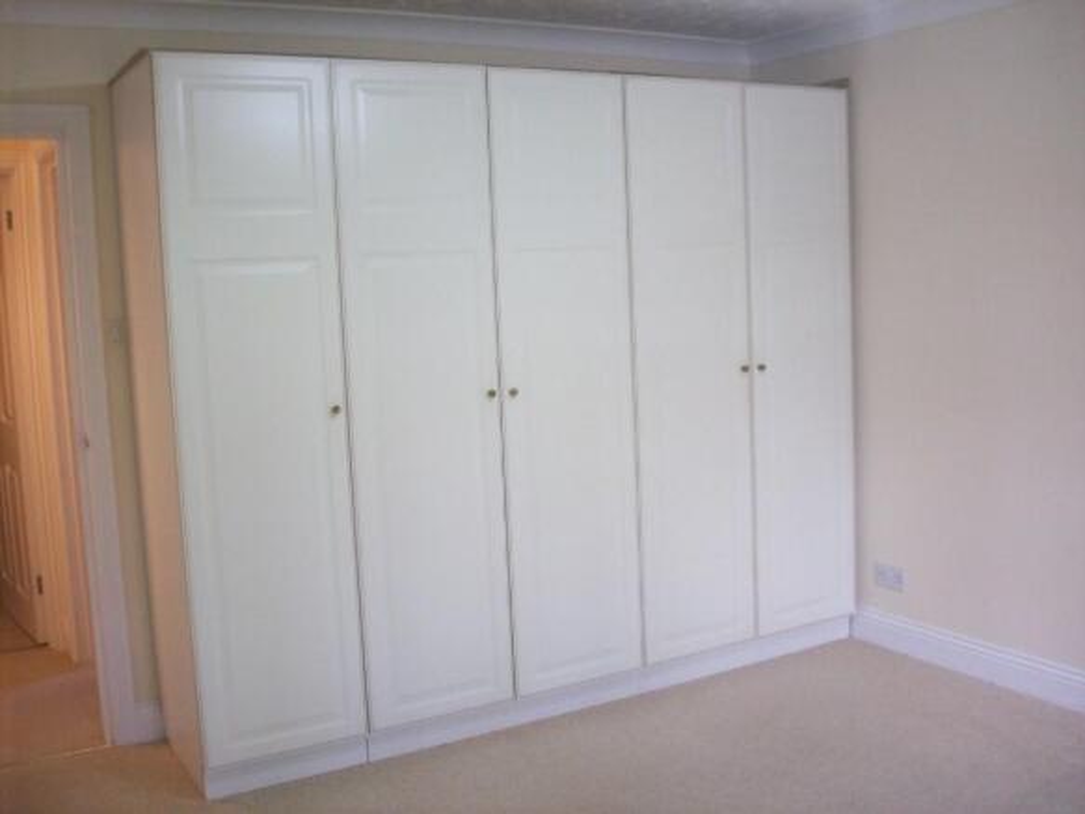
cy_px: 407
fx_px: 1159
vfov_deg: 38.7
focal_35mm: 37
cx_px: 542
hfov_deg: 50.1
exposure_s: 1/22.4
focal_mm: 6.2
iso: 160
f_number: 2.8
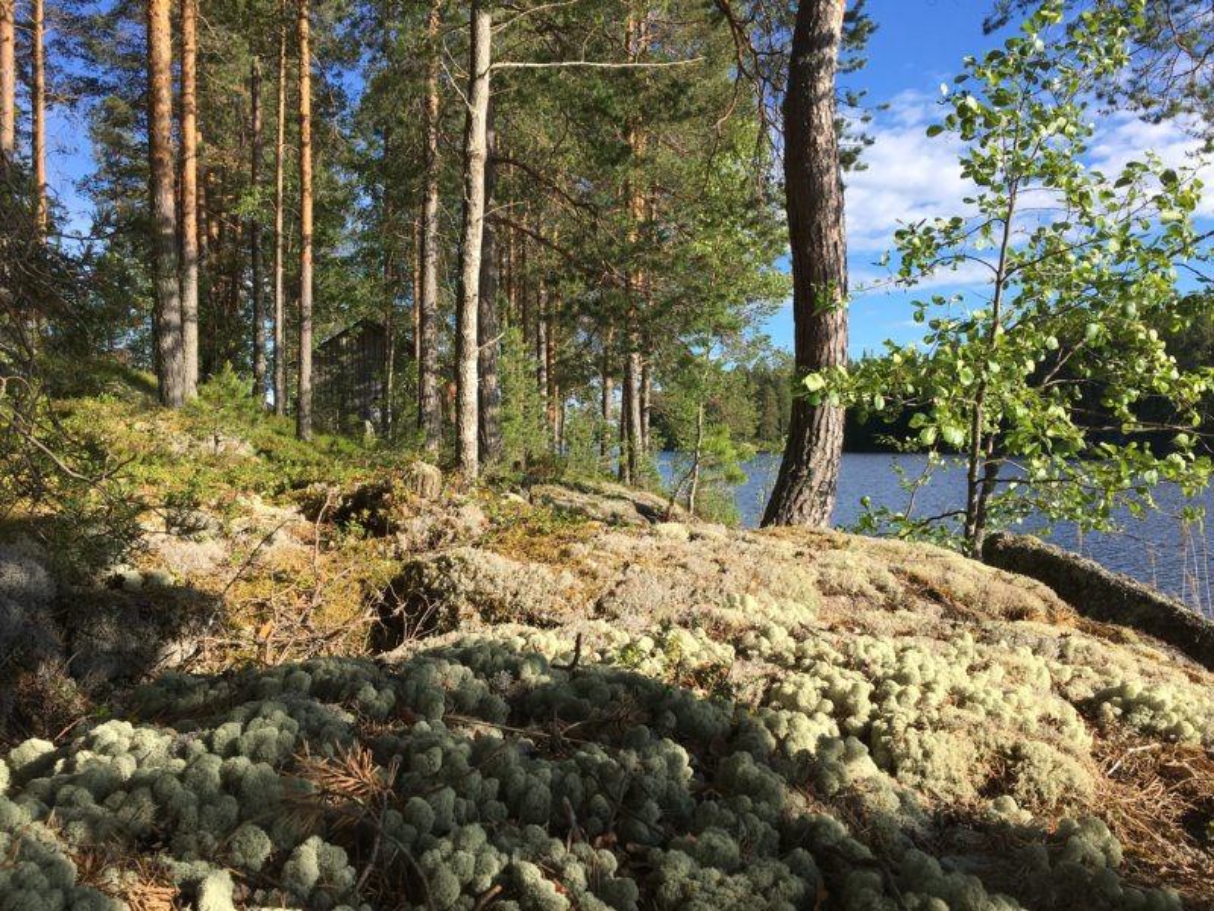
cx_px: 607
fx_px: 1017
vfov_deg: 48.2
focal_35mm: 29
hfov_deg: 61.7
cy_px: 456
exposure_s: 1/836
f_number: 2.2
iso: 25
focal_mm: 4.15
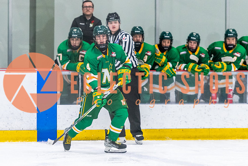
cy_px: 83
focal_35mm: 280
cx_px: 87
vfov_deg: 4.9
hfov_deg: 7.4
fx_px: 1926
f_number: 2.8
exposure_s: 1/800
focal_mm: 175
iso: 4000
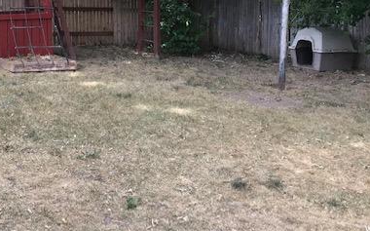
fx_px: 504
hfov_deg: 39.1
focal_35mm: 50
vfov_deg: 24.6
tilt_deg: +0.0
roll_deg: +0.0
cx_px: 85
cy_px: -1
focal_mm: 3.99
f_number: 1.8
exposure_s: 1/451
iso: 20
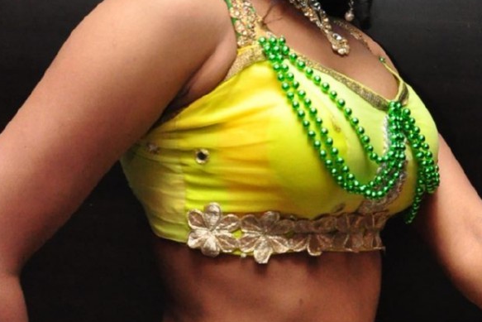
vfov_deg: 11.8
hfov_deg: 17.6
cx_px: 327
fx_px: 1553
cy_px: 245
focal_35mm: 116
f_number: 5.6
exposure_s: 1/125
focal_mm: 30
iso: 2000
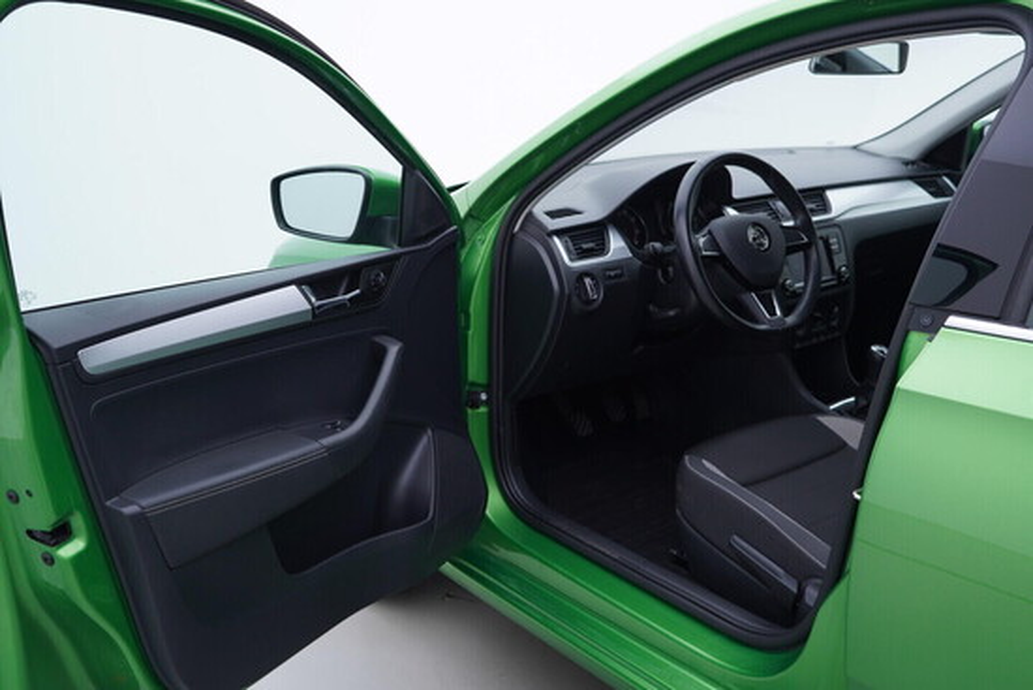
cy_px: 345
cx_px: 516
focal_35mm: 36
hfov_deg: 53.1
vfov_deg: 36.9
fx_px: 1033
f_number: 3.2
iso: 125
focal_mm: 24
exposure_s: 1/50
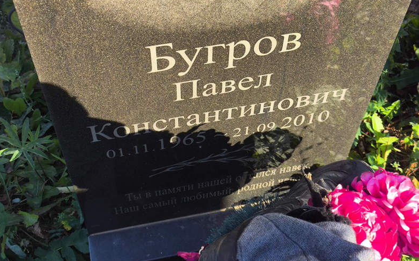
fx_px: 616
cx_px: 206
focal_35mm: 54
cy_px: 120
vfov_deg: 23.9
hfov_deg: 37.5
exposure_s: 1/373
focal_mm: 4.71
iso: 50
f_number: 1.7
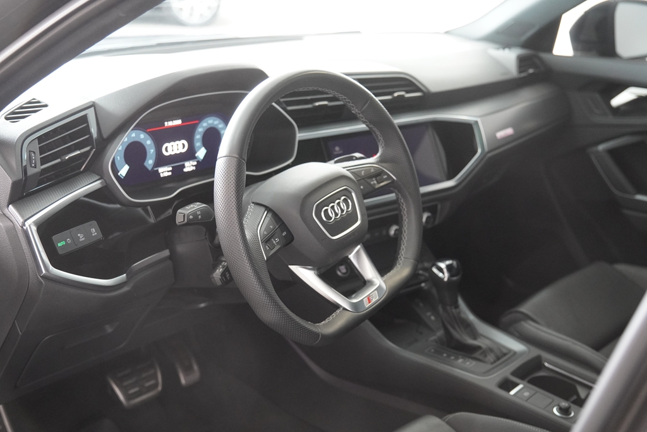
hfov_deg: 42.3
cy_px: 216
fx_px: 836
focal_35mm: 46
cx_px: 324
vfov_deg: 29.0
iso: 2000
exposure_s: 1/160
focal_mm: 31
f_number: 2.8
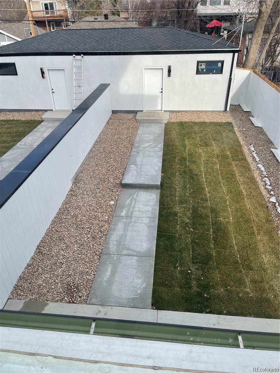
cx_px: 140
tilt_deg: -31.1
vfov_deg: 67.3
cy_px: 186
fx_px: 280
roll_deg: +3.8
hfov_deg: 53.1
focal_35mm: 26
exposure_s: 1/813
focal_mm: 5.1
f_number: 1.6
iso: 32
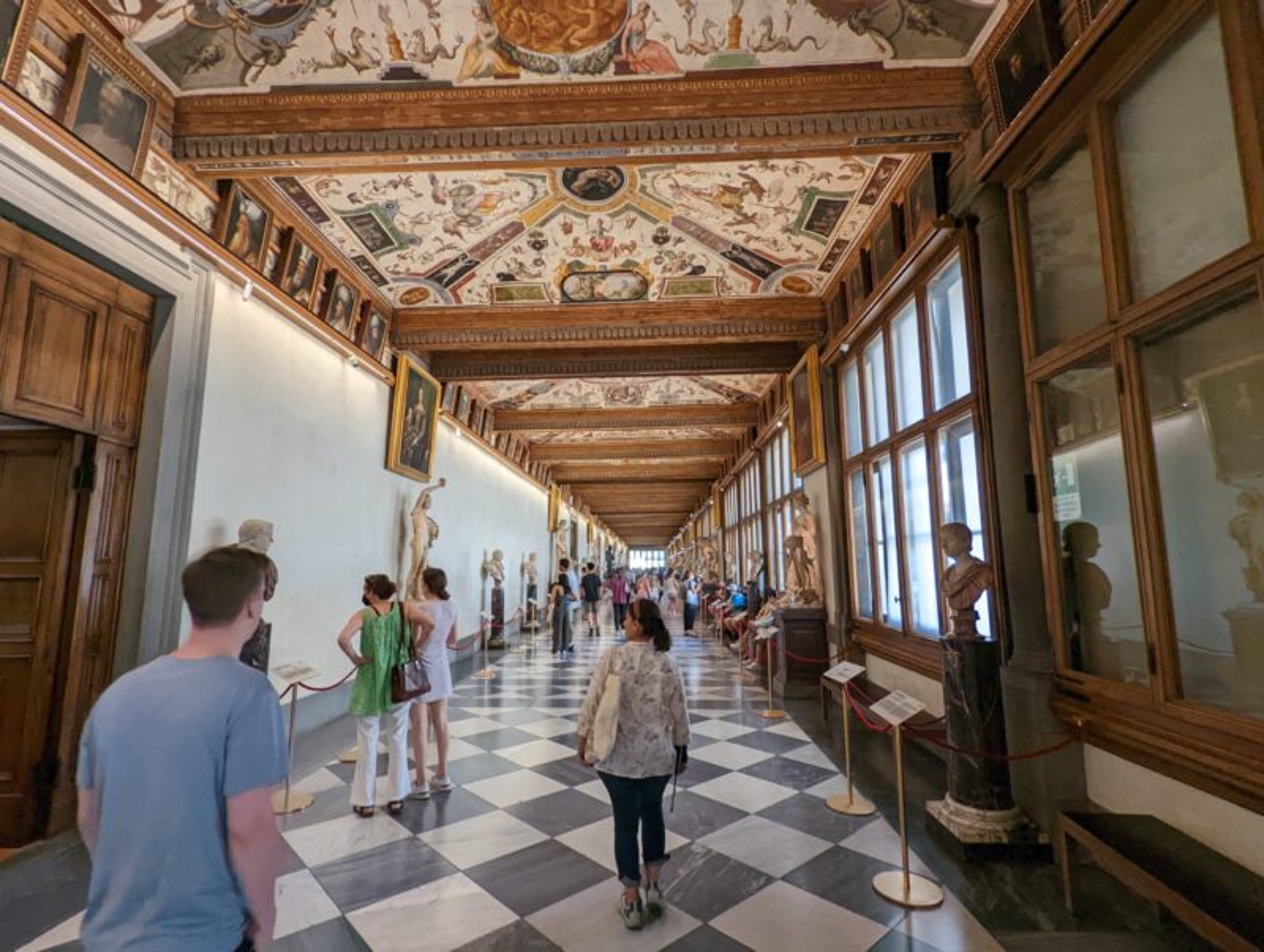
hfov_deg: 94.4
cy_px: 476
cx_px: 632
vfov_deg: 78.3
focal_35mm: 16
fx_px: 585
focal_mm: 2.35
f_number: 2.2
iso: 166
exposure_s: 1/69.8
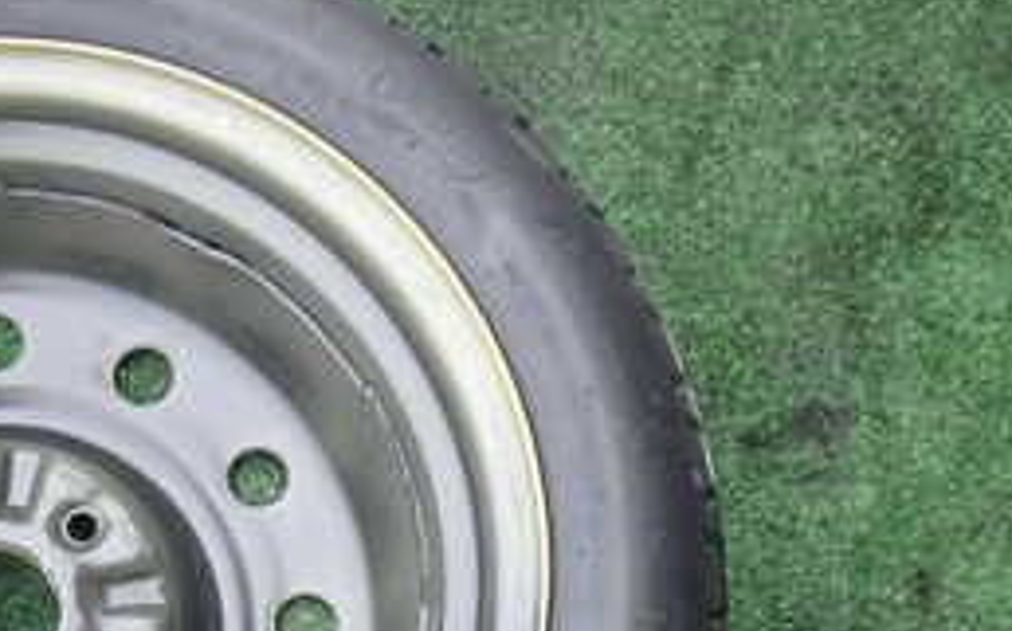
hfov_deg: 26.5
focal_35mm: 74
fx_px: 2040
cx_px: 24
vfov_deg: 17.3
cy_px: 604
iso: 100
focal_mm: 5.4
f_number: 2.3
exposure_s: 1/160
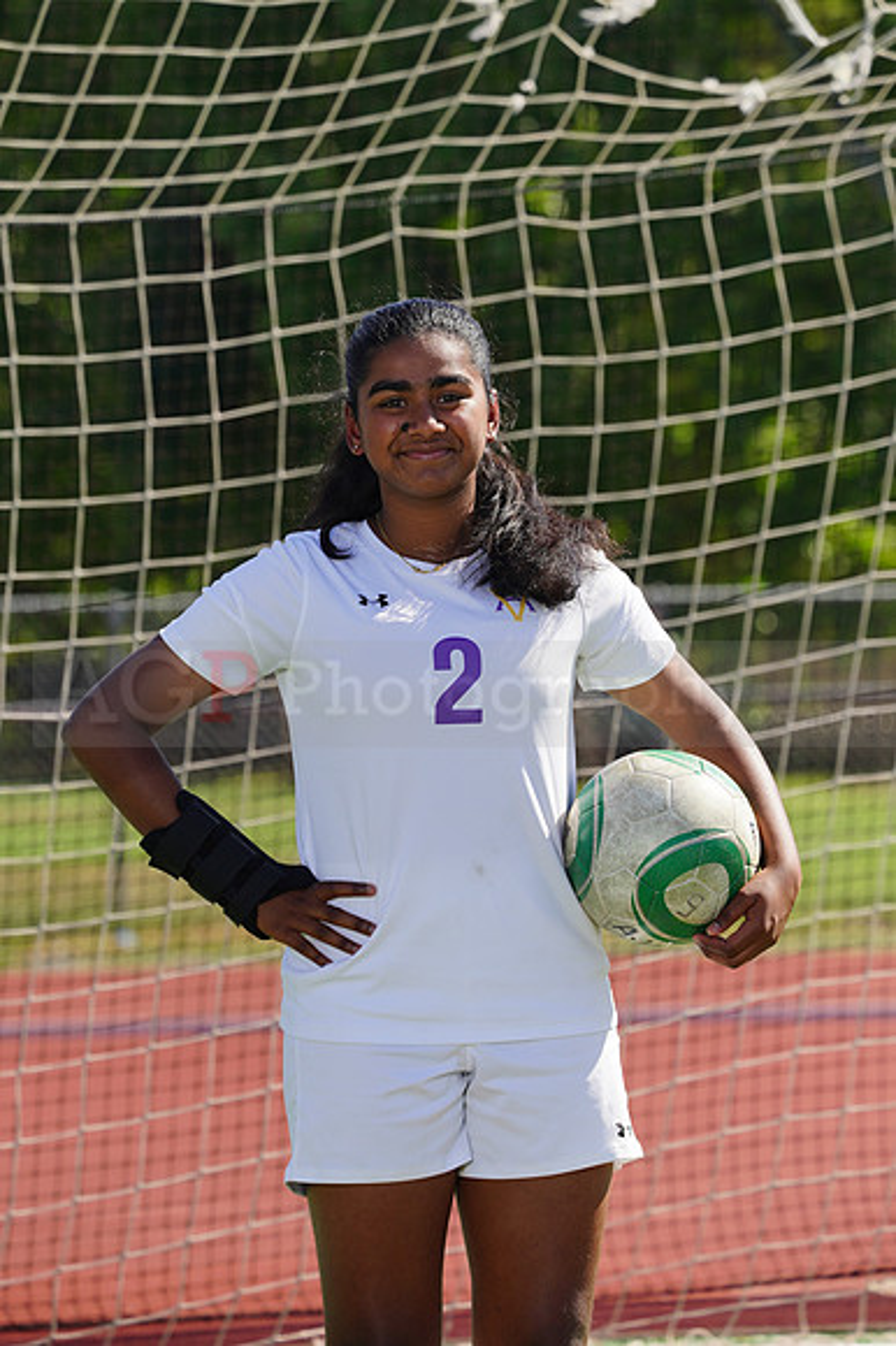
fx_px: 11437
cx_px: 448
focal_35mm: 306
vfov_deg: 6.7
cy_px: 673
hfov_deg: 4.5
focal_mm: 306
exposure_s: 1/250
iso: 200
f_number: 11
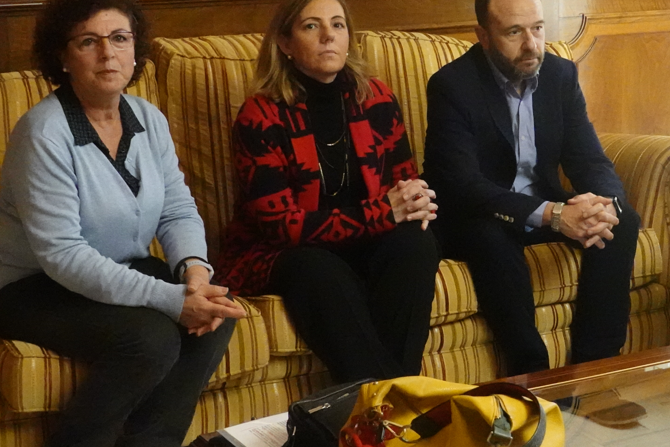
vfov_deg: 15.9
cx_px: 487
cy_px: 204
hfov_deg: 23.4
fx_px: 1601
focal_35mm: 86
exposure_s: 1/400
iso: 6400
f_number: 4
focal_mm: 16.54
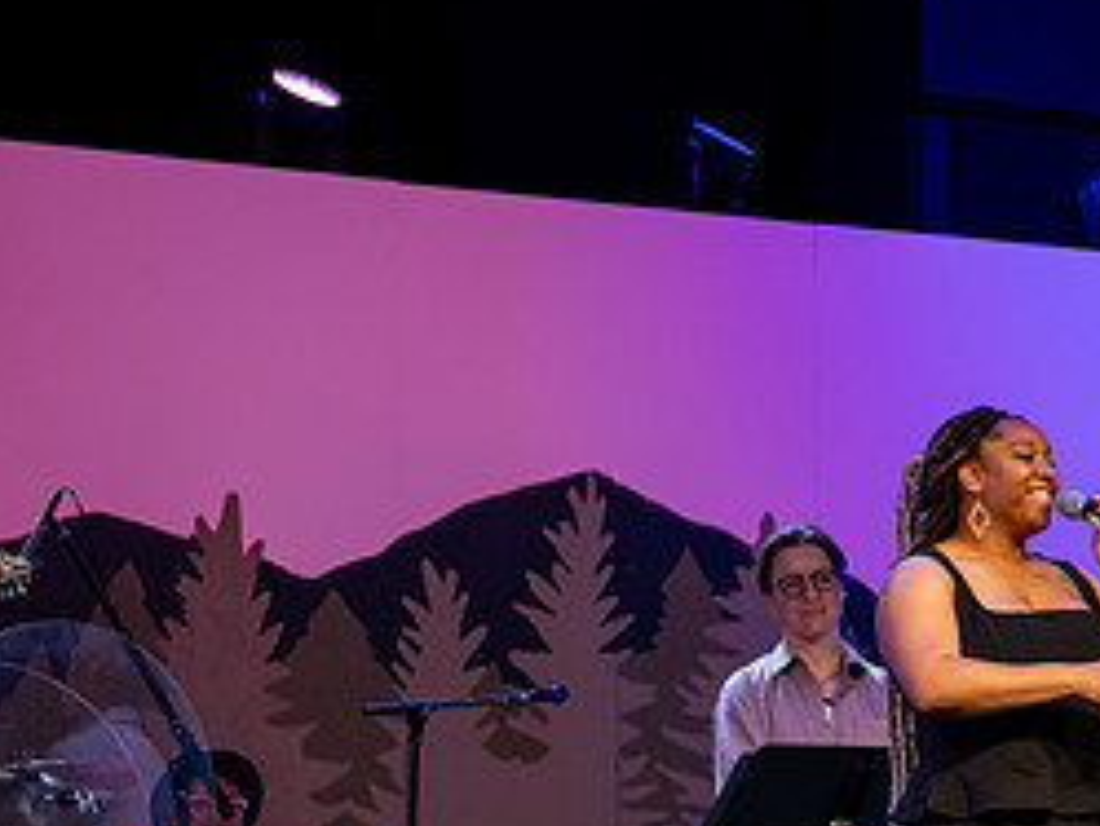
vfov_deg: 8.8
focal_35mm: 168
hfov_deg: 11.6
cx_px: 1197
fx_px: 5341
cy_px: 753
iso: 500
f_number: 2.8
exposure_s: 1/75
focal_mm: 50
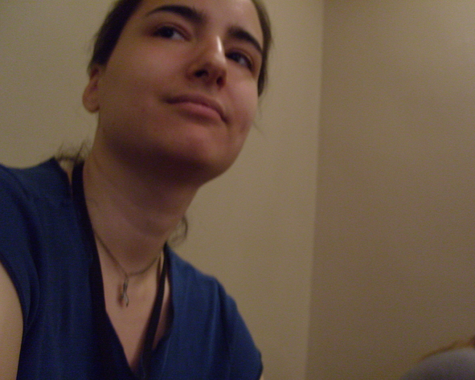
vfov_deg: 40.1
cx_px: 240
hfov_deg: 49.1
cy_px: 189
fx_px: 520
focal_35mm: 37
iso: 400
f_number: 2.8
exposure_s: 1/30
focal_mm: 7.8
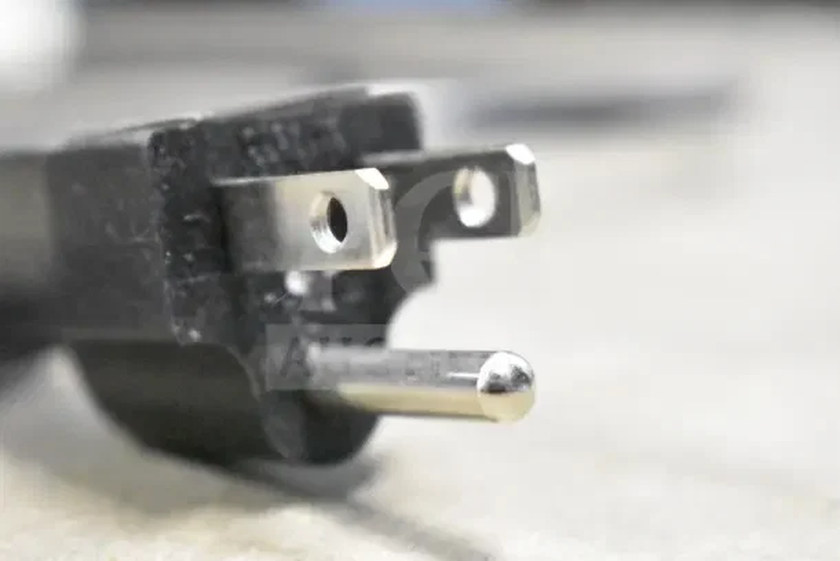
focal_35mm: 82
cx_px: 420
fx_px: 1925
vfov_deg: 16.6
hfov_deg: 24.6
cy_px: 280
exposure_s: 1/50
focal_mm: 55
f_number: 5.6
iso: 25600
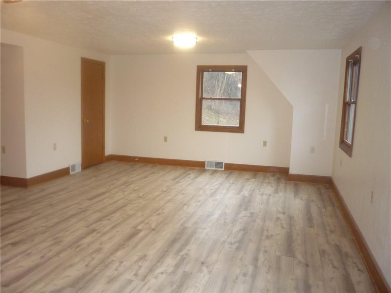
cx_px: 196
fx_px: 339
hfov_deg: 60.0
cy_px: 146
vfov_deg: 46.8
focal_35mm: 30
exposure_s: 1/30
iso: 250
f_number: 3.3
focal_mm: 5.2
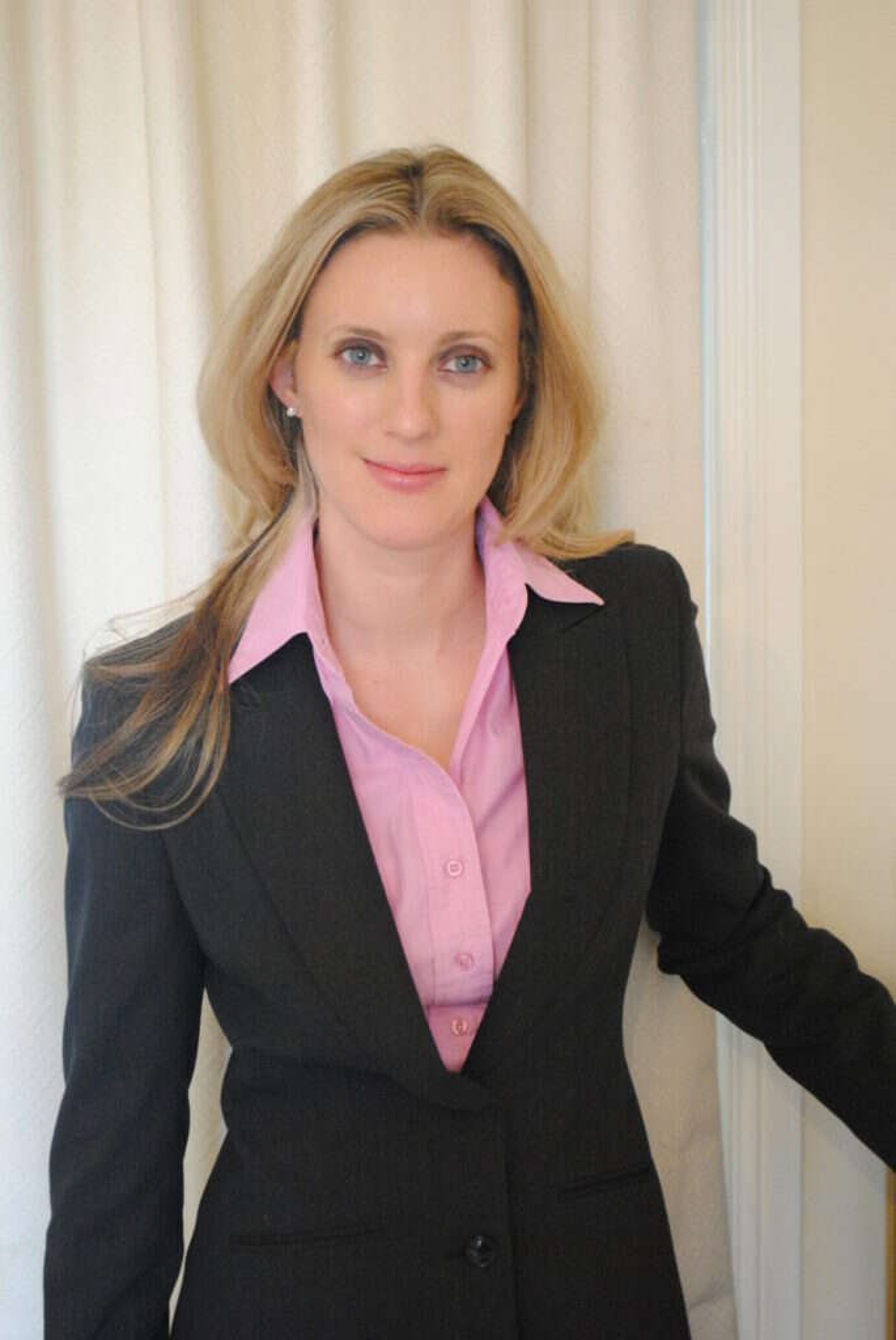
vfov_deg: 33.4
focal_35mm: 60
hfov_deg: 22.7
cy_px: 670
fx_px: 2235
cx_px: 448
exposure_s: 1/15
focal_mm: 40
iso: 1600
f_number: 5.3
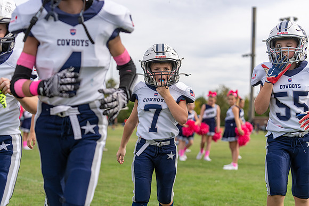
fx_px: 601
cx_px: 154
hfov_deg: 28.8
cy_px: 103
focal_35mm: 70
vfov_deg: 19.5
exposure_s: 1/1600
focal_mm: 70
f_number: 3.5
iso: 250
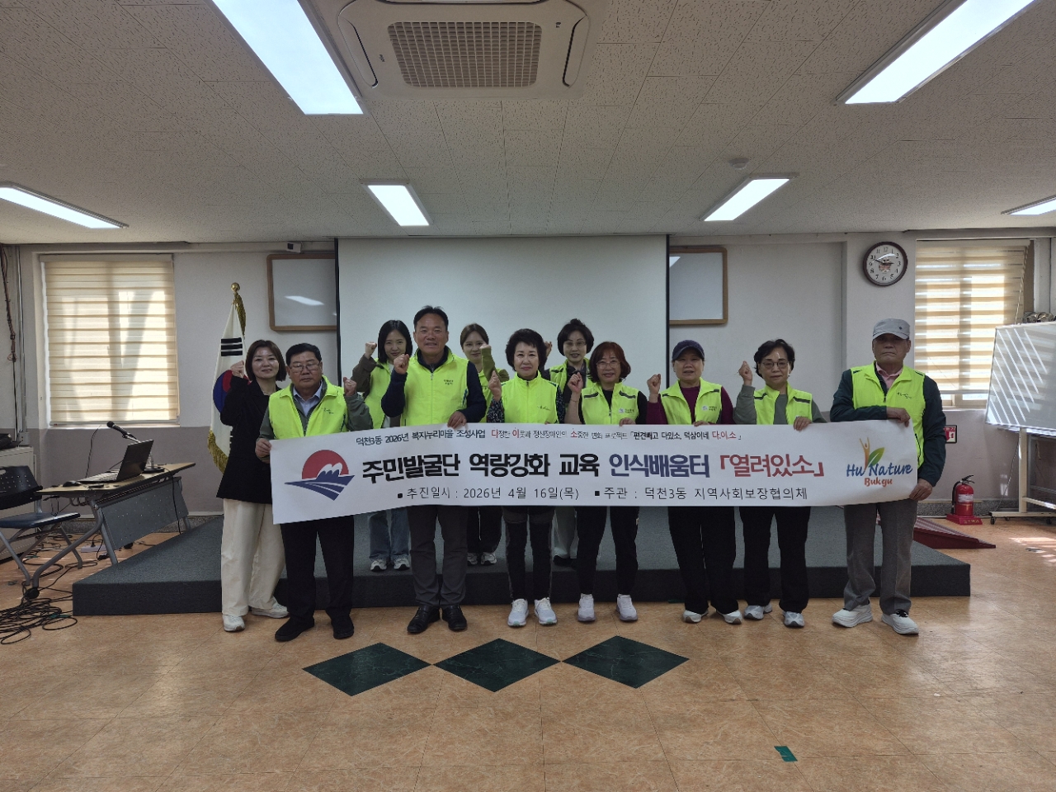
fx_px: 702
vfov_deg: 58.9
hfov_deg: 73.9
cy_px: 396
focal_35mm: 23
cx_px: 528
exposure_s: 1/155
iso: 25
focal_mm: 5.4
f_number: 1.8
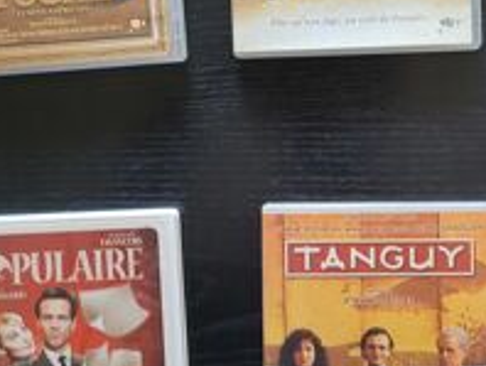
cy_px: 140
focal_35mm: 63
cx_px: 341
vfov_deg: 23.3
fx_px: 886
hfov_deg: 30.4
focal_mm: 5.4
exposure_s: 1/50
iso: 250
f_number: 1.8
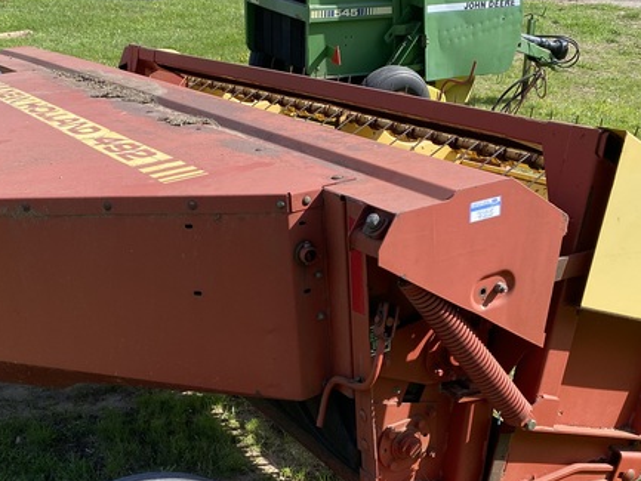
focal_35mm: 48
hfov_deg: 39.6
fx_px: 889
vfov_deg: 29.0
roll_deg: -4.7
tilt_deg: -30.6
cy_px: 437
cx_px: 311
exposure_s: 1/772
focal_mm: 4.25
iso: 32
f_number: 1.8
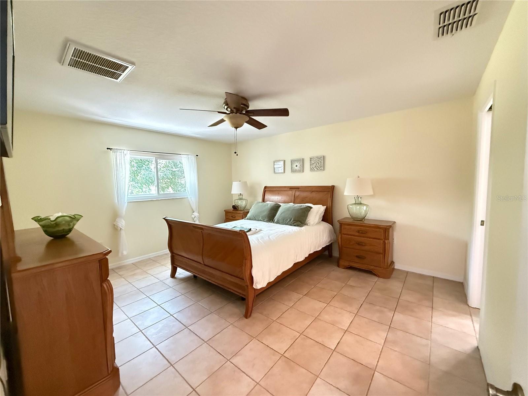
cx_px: 264
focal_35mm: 14
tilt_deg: -4.3
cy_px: 198
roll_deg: +0.9
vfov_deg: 85.7
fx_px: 214
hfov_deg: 102.1
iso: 1000
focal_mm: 2.22
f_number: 2.2
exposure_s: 1/60
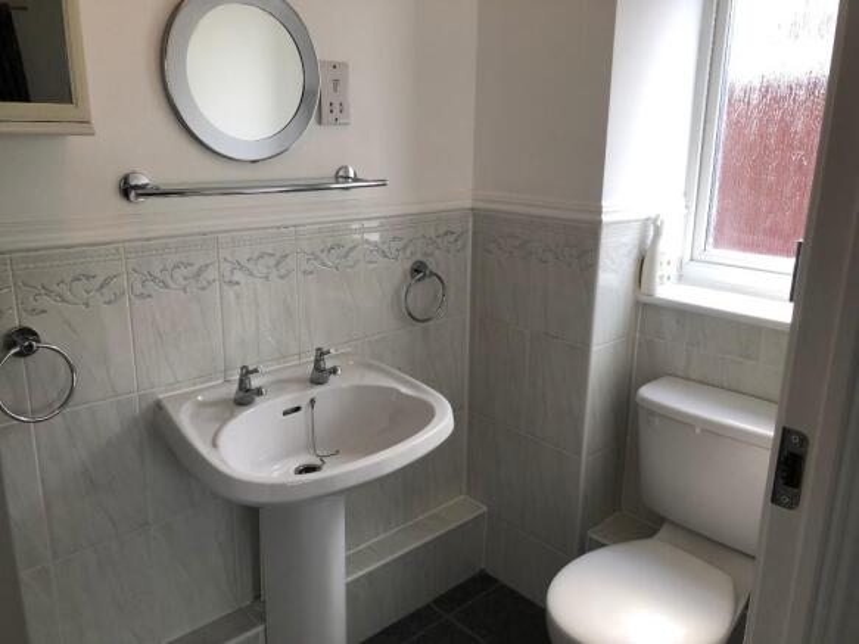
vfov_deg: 49.7
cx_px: 430
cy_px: 322
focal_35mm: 28
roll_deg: +0.0
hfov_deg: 63.5
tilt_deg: -15.3
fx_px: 695
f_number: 1.8
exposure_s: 1/100
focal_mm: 3.99
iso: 40
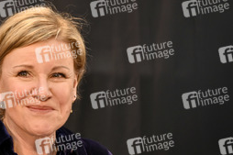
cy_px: 121
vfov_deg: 3.9
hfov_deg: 5.8
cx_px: 34
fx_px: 2296
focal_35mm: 355
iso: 800
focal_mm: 200
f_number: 2.8
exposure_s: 1/400
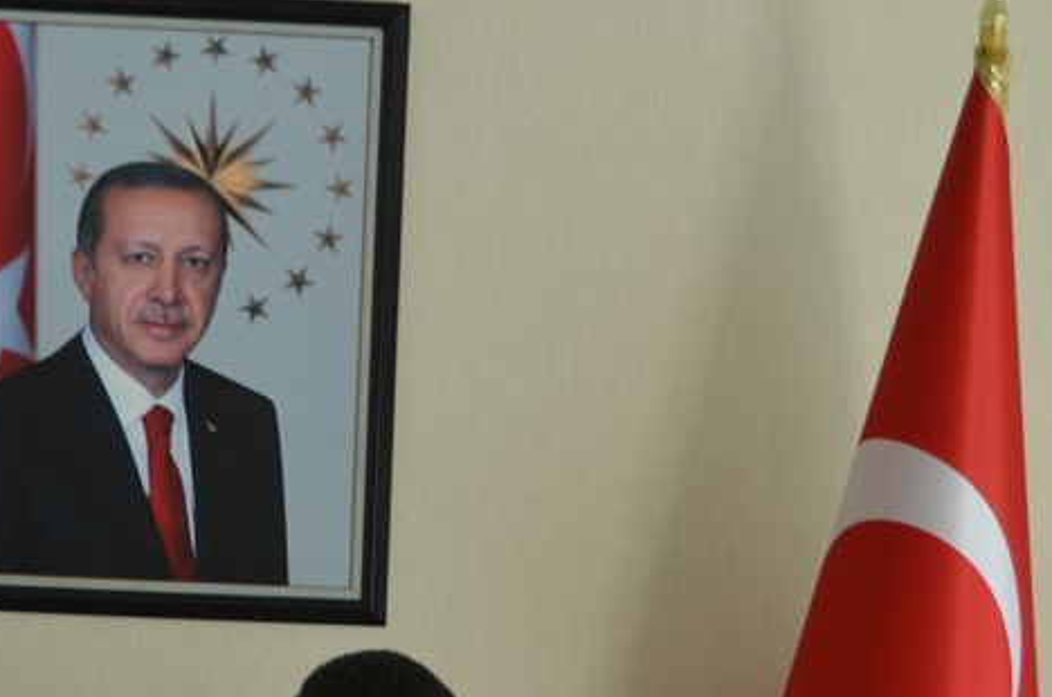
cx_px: 339
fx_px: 4112
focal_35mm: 141
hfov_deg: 14.6
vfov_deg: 9.6
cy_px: 676
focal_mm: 40
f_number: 4.5
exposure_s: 1/60
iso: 400
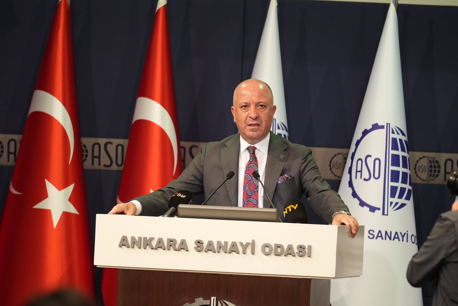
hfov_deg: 6.9
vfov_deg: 4.6
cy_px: 153
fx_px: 3819
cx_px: 229
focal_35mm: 300
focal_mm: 200
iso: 1600
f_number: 2.8
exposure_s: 1/125
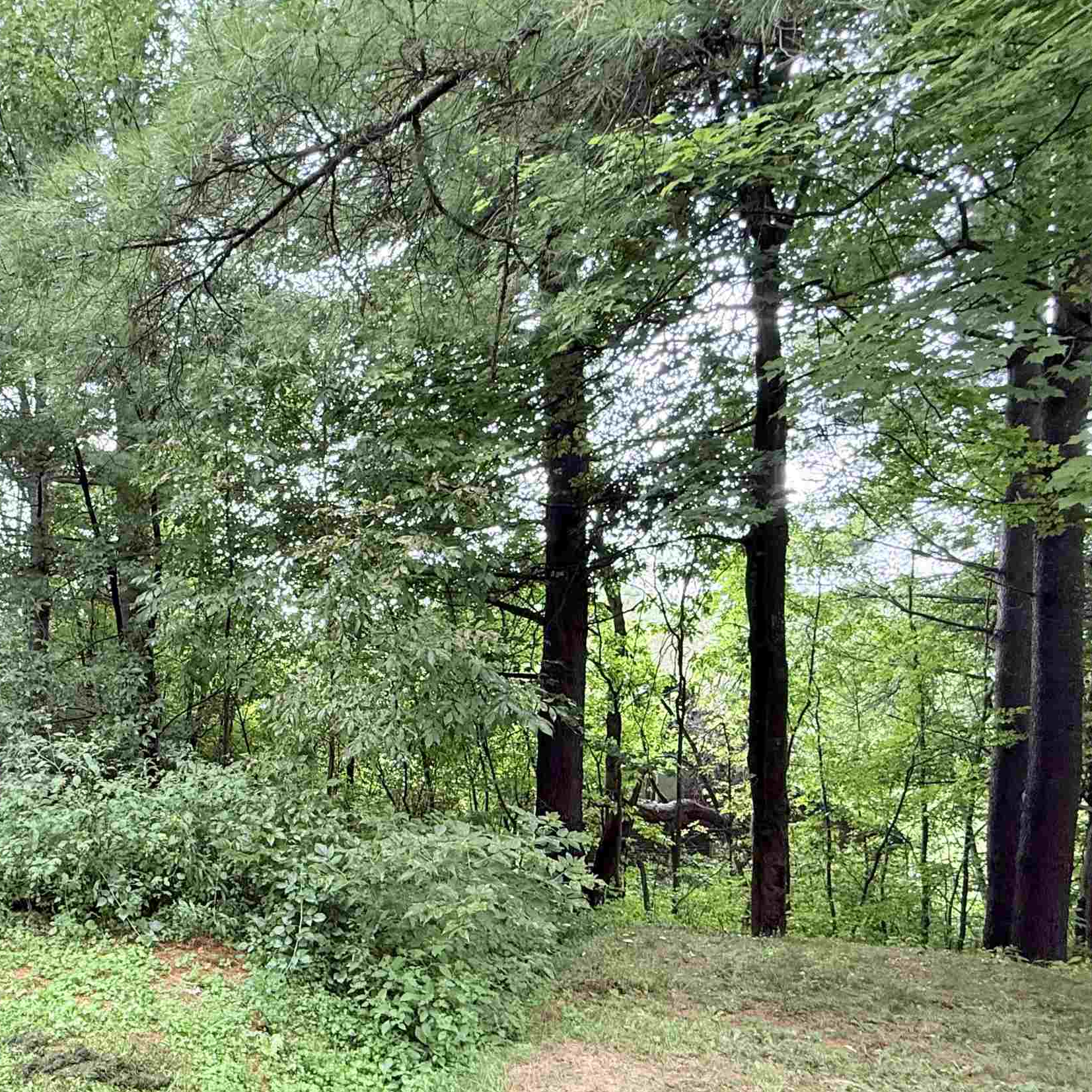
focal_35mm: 23
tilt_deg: -1.6
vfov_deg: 65.1
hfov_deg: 63.1
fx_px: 821
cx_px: 266
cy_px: 746
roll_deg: -0.3
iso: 250
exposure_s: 1/99
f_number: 2.2
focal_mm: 2.22
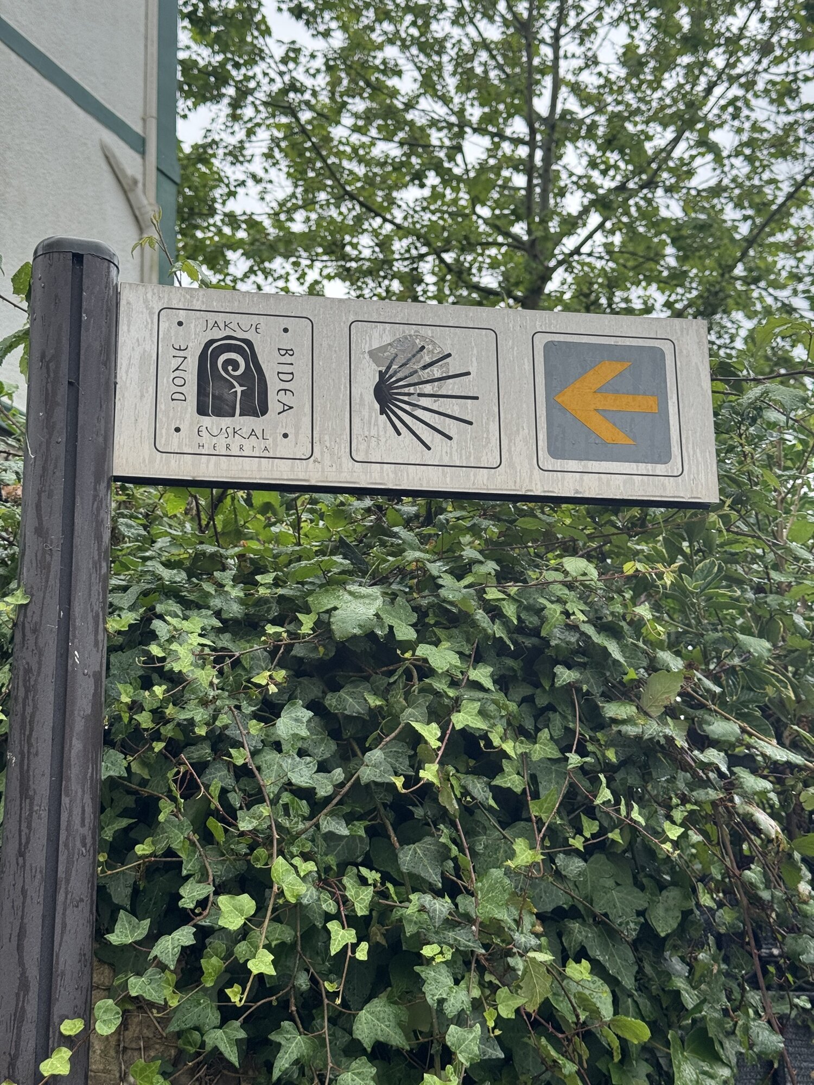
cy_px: 542
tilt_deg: +16.8
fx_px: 1505
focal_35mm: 48
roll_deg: +1.1
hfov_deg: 30.3
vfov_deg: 39.7
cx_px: 407
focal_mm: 6.76
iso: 64
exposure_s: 1/488
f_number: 1.78
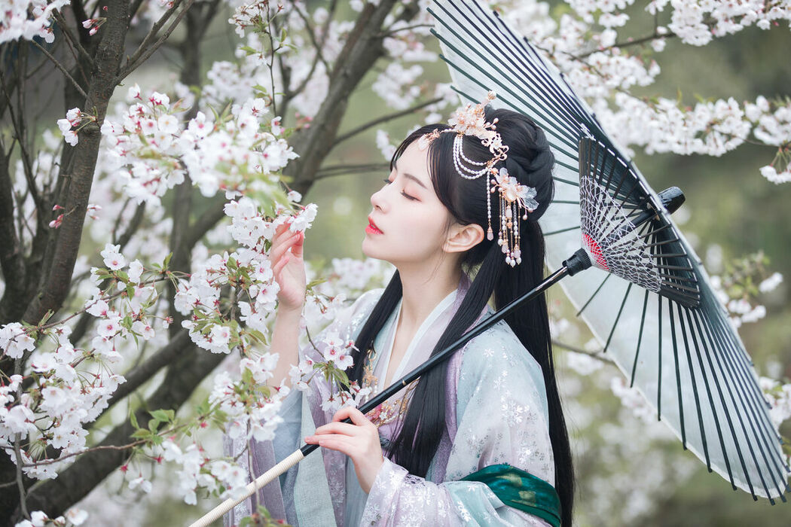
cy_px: 264
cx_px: 396
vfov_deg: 15.4
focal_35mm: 89
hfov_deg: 22.9
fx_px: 1955
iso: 320
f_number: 2.8
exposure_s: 1/250
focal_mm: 90
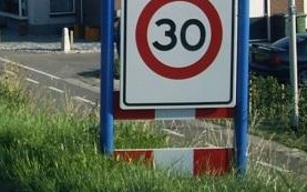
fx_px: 778
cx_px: -32
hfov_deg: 21.2
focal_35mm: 93
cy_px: -36
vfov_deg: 13.7
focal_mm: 7.9
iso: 64
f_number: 2.8
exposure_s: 1/640
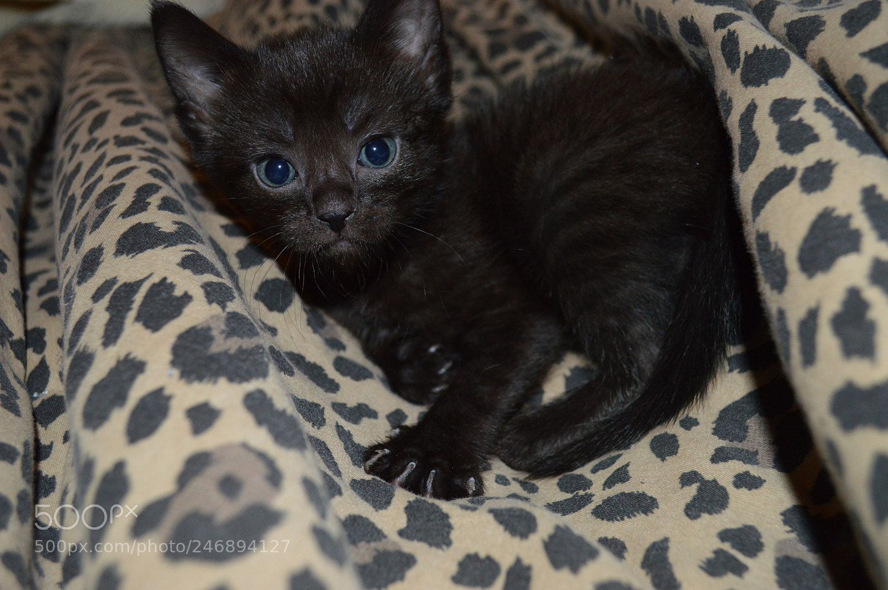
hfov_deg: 49.6
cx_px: 444
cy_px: 295
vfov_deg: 34.2
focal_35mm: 39
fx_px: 961
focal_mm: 26
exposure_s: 1/60
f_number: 4.2
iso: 1250
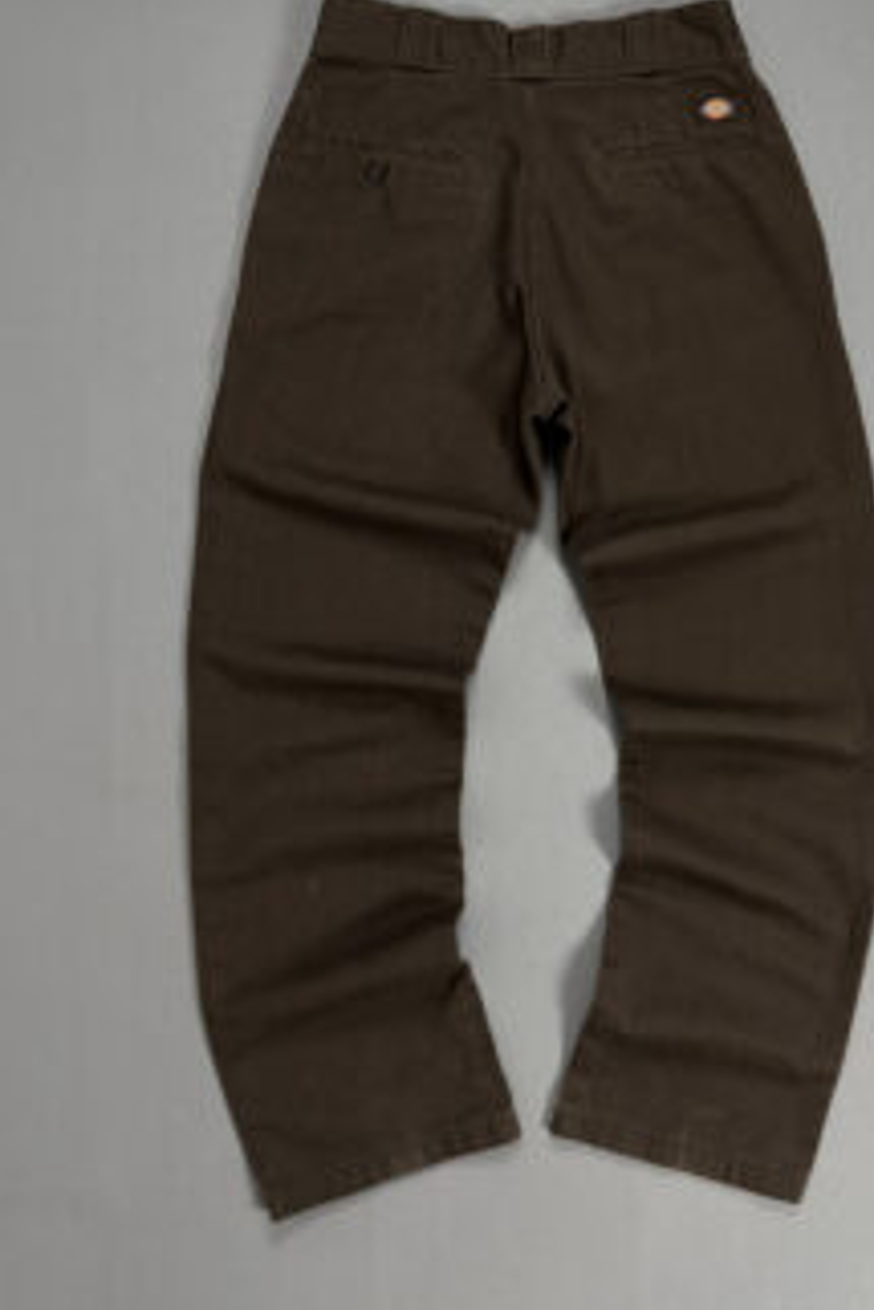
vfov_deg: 60.1
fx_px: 1128
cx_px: 545
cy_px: 578
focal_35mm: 31
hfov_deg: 42.1
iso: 250
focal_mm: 6.76
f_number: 1.78
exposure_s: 1/60
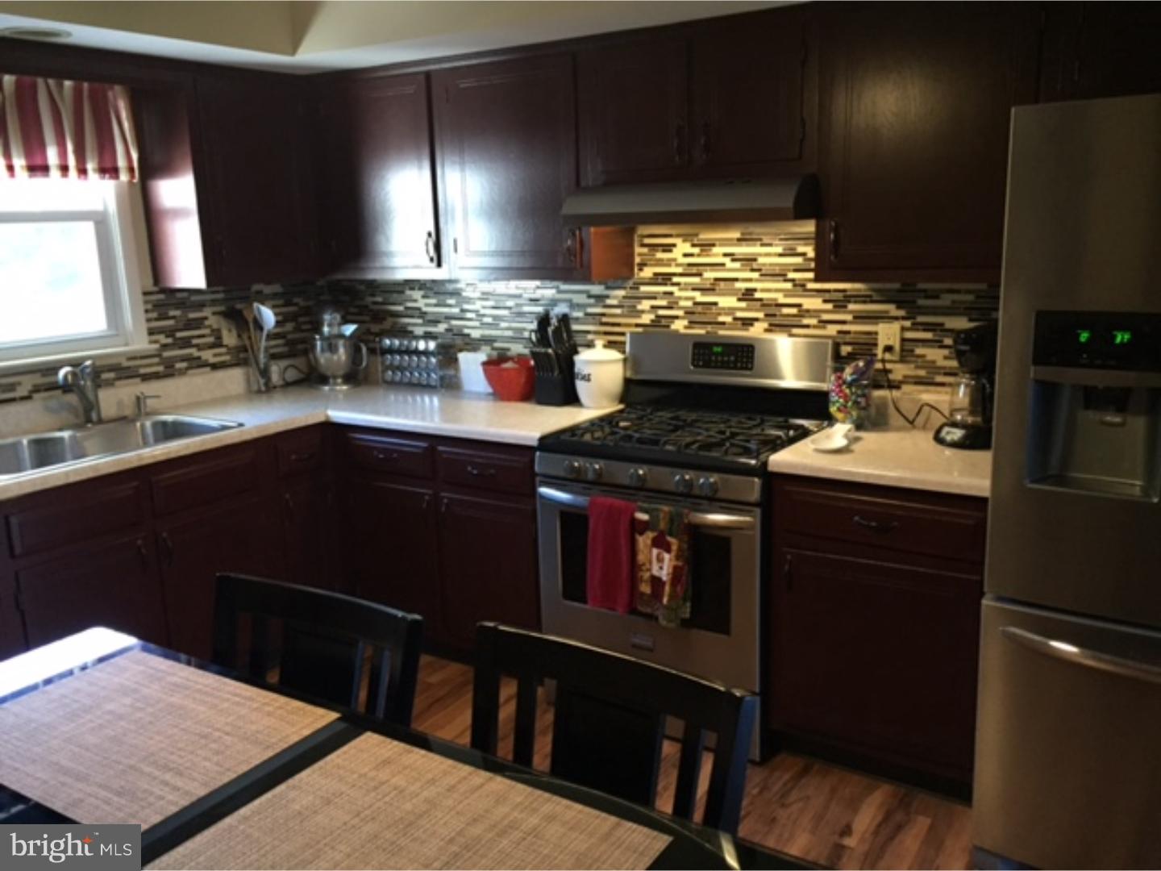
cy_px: 436
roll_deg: +1.5
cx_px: 580
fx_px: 973
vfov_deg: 48.2
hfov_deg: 61.7
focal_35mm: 29
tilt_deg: -11.7
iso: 200
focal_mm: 4.15
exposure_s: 1/30
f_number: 2.2
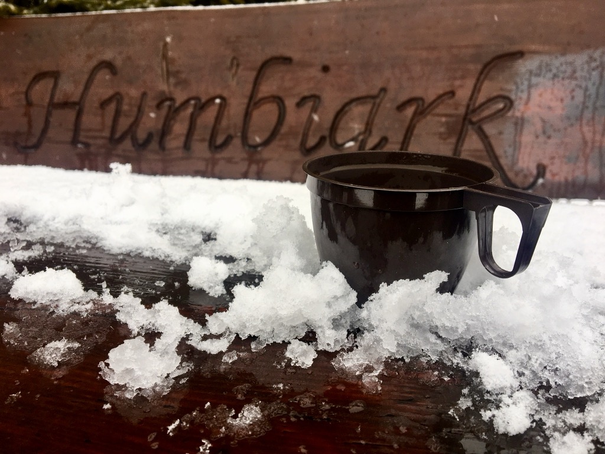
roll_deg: -0.1
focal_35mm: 29
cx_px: 302
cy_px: 227
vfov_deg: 48.2
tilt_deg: -20.0
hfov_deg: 61.7
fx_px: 507
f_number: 2.2
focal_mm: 4.15
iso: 25
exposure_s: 1/176
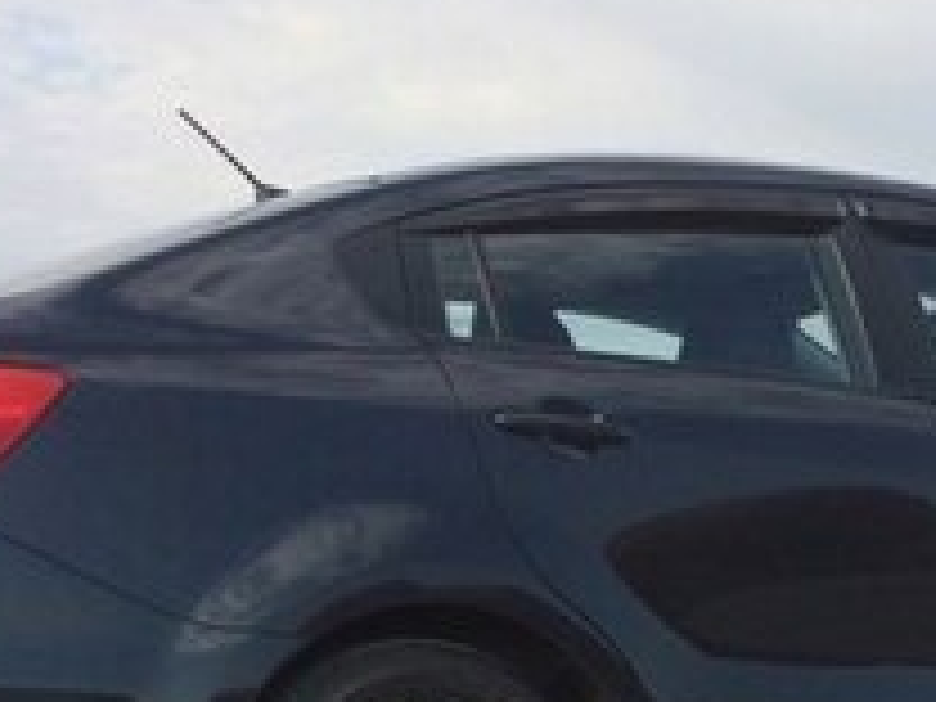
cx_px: 774
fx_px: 2488
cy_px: 866
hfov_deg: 21.0
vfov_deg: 15.4
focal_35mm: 92
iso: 32
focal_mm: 4.15
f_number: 2.2
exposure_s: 1/1140
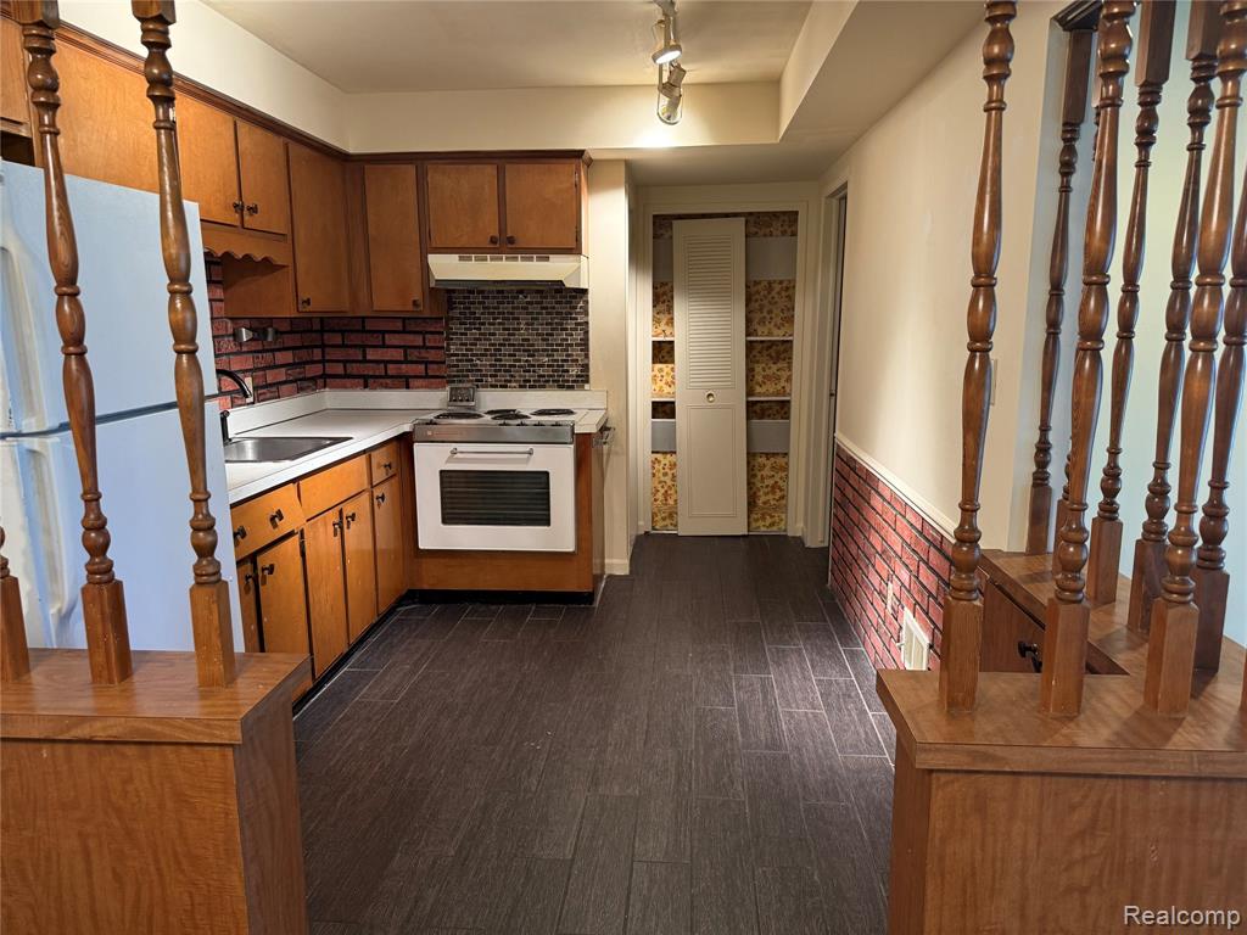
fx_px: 865
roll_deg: +0.1
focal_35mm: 24
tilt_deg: -10.0
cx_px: 624
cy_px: 468
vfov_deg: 56.8
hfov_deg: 71.6
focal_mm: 6.76
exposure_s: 1/60
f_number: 1.78
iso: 250
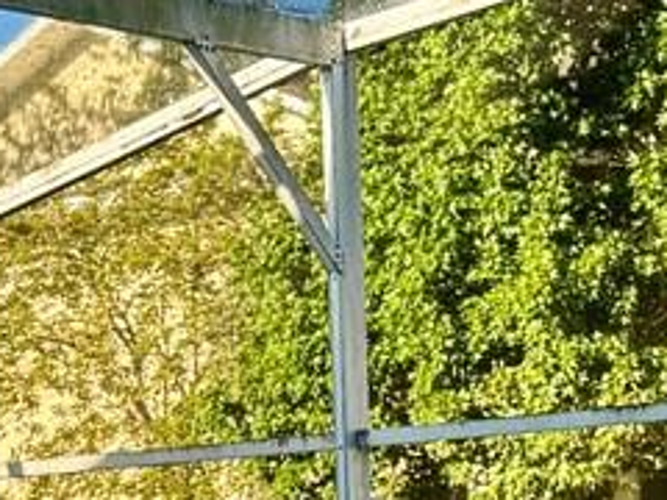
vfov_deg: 8.9
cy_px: 864
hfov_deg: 12.3
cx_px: 497
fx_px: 3083
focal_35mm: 160
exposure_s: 1/1059
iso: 80
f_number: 1.78
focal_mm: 6.76
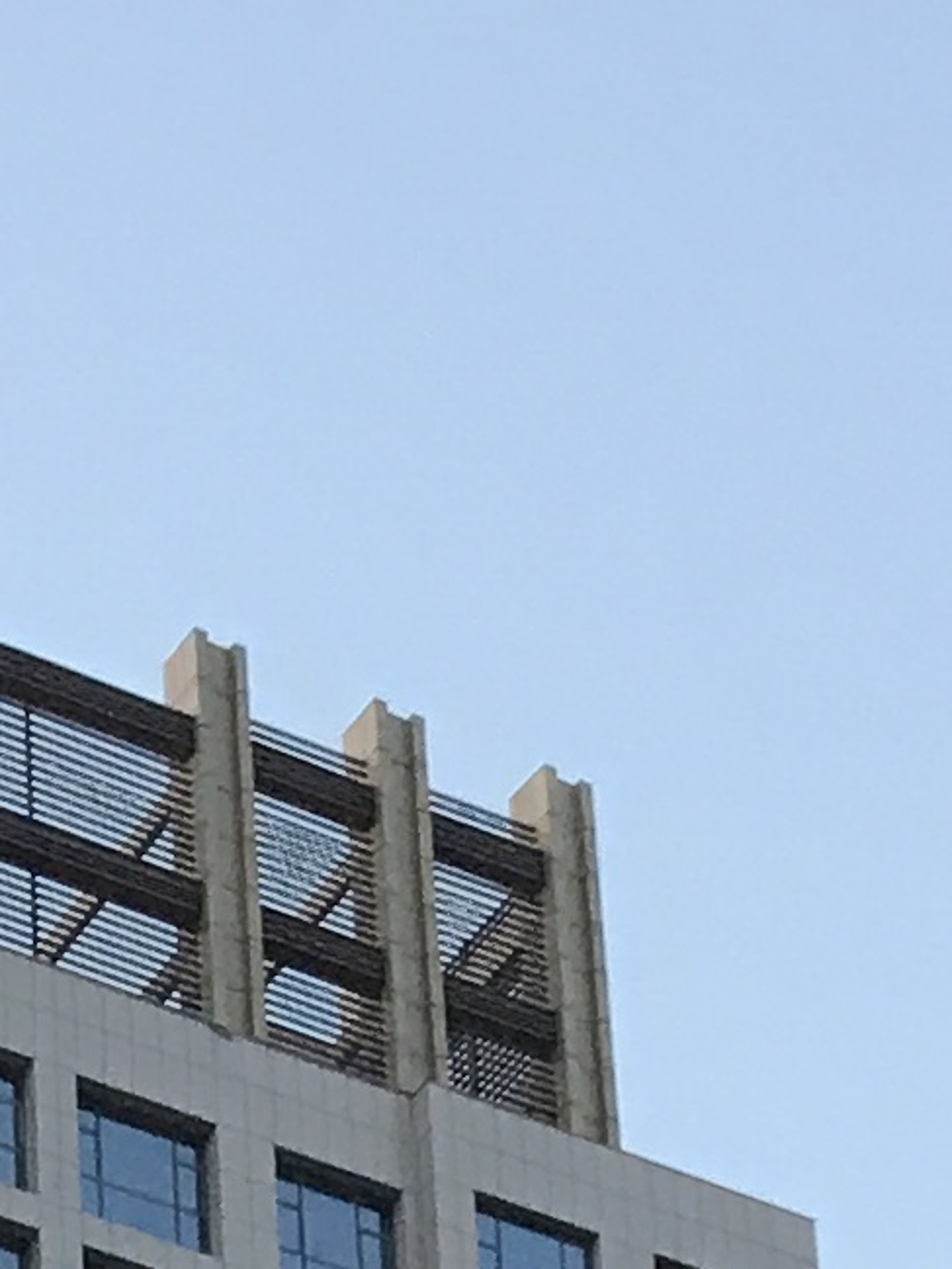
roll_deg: +0.8
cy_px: 3207
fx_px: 6378
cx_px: -205
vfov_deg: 9.8
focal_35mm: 174
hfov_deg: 8.4
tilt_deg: +21.5
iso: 20
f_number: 1.8
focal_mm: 3.99
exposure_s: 1/33
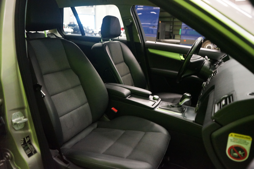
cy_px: 84
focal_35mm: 28
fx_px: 198
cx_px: 127
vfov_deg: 46.4
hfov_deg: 65.5
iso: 6400
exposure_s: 1/50
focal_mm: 28
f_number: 3.5
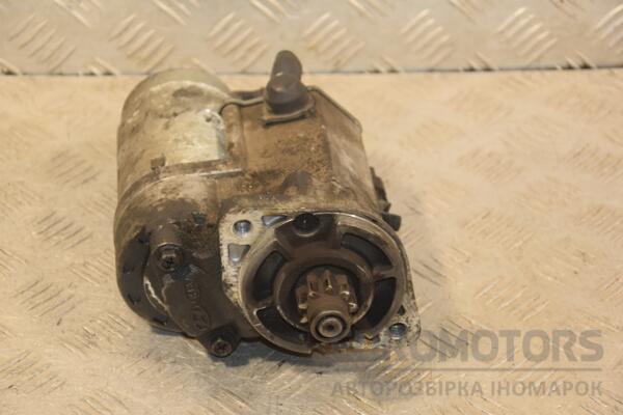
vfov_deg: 13.8
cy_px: 208
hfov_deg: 20.6
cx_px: 312
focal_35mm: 99
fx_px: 1713
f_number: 5.3
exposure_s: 1/125
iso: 800
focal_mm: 66
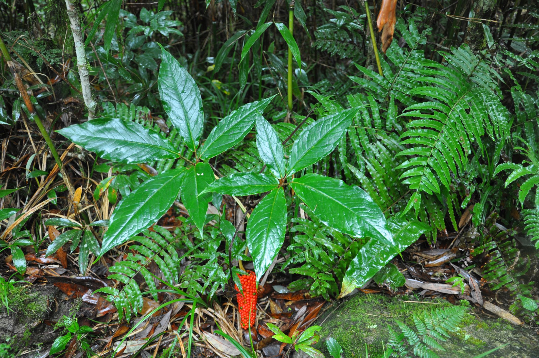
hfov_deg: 57.3
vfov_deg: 39.9
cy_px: 179
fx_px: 493
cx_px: 270
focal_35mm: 33
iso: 400
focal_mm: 22
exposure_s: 1/20
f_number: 4.5
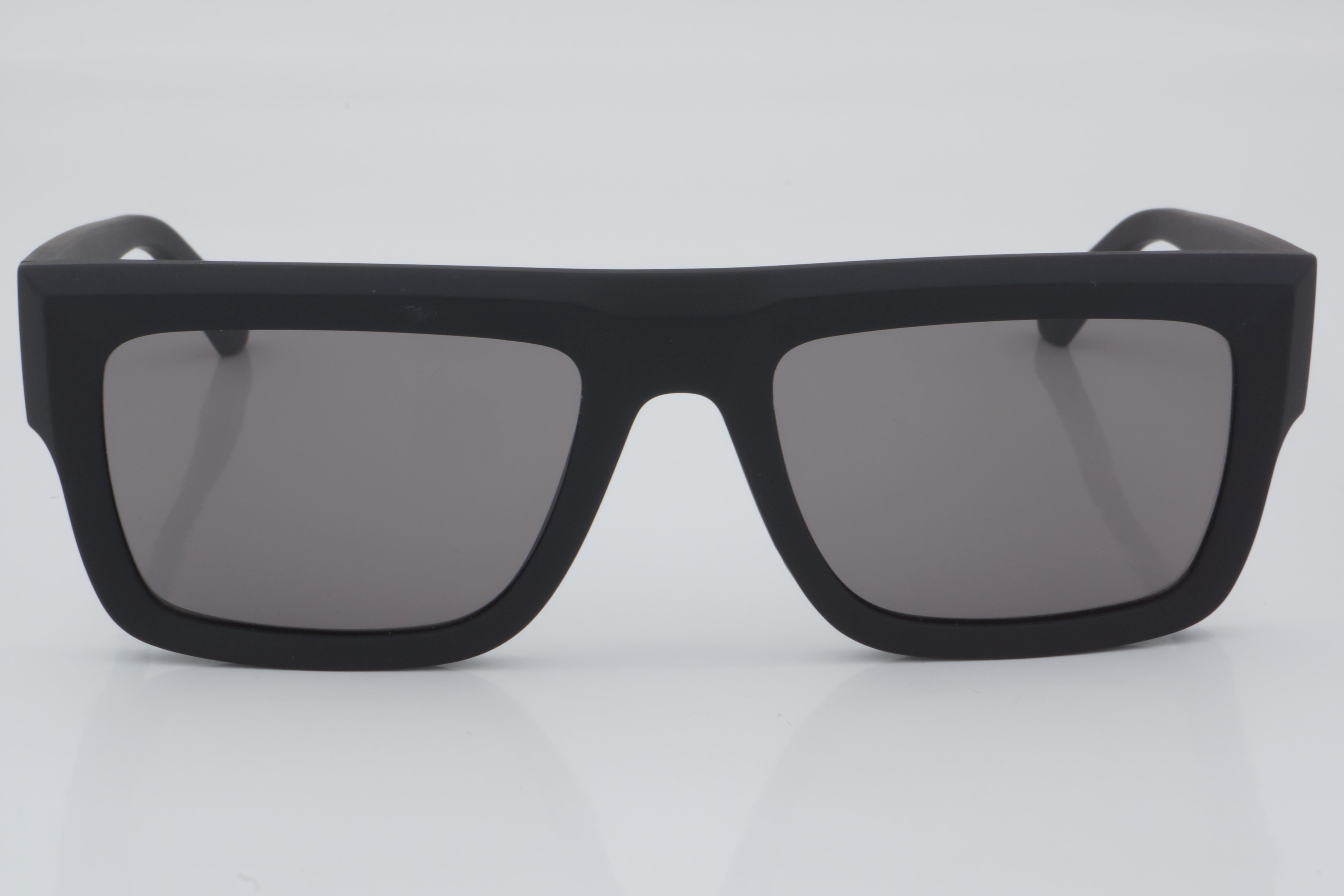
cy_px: 448
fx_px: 3080
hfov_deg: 24.6
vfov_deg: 16.6
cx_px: 672
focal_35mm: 82
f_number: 32
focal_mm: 55
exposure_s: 1/4
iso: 100
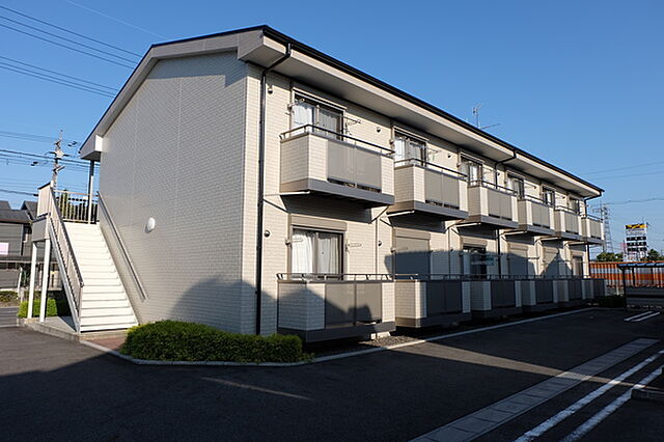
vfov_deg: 53.1
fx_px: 442
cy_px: 221
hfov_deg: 73.8
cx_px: 332
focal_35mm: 24
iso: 200
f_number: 8
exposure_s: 1/350
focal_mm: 16
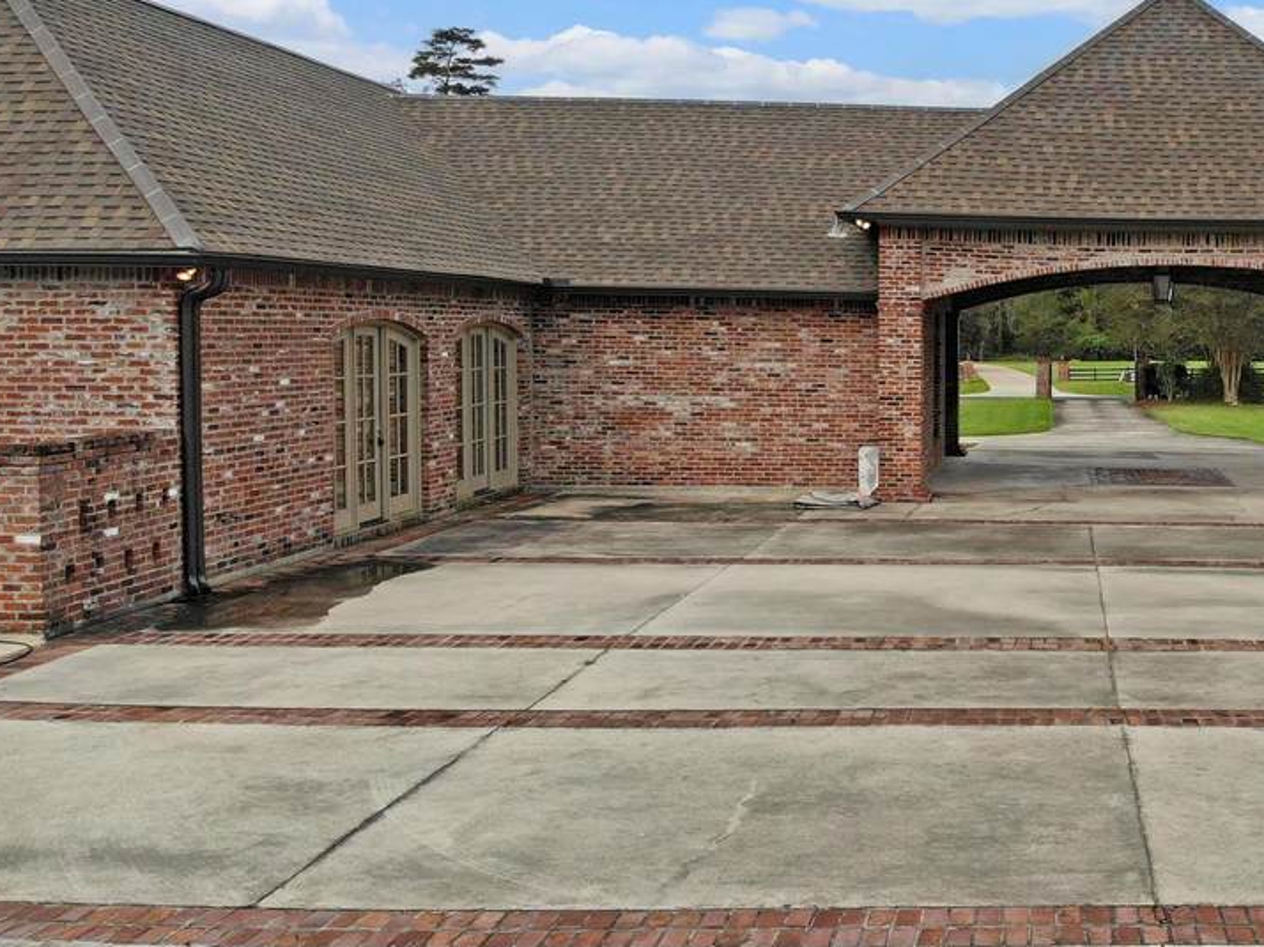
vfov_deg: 33.6
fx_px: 1570
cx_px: 1112
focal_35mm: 43
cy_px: 450
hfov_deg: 40.8
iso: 100
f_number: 2.8
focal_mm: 4.5
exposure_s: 1/1002
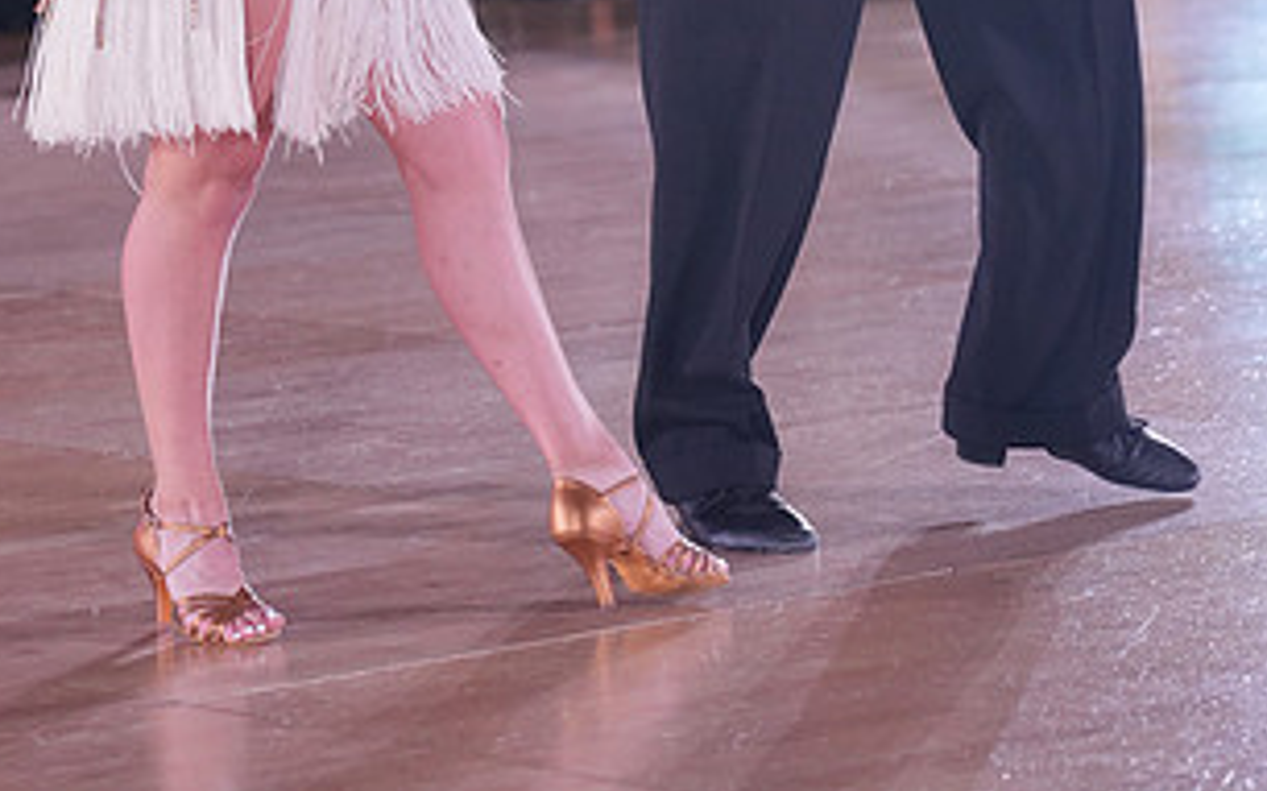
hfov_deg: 10.9
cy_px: -331
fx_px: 6662
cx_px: 735
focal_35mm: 193
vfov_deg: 6.7
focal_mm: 100
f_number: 4
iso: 2000
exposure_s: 1/400
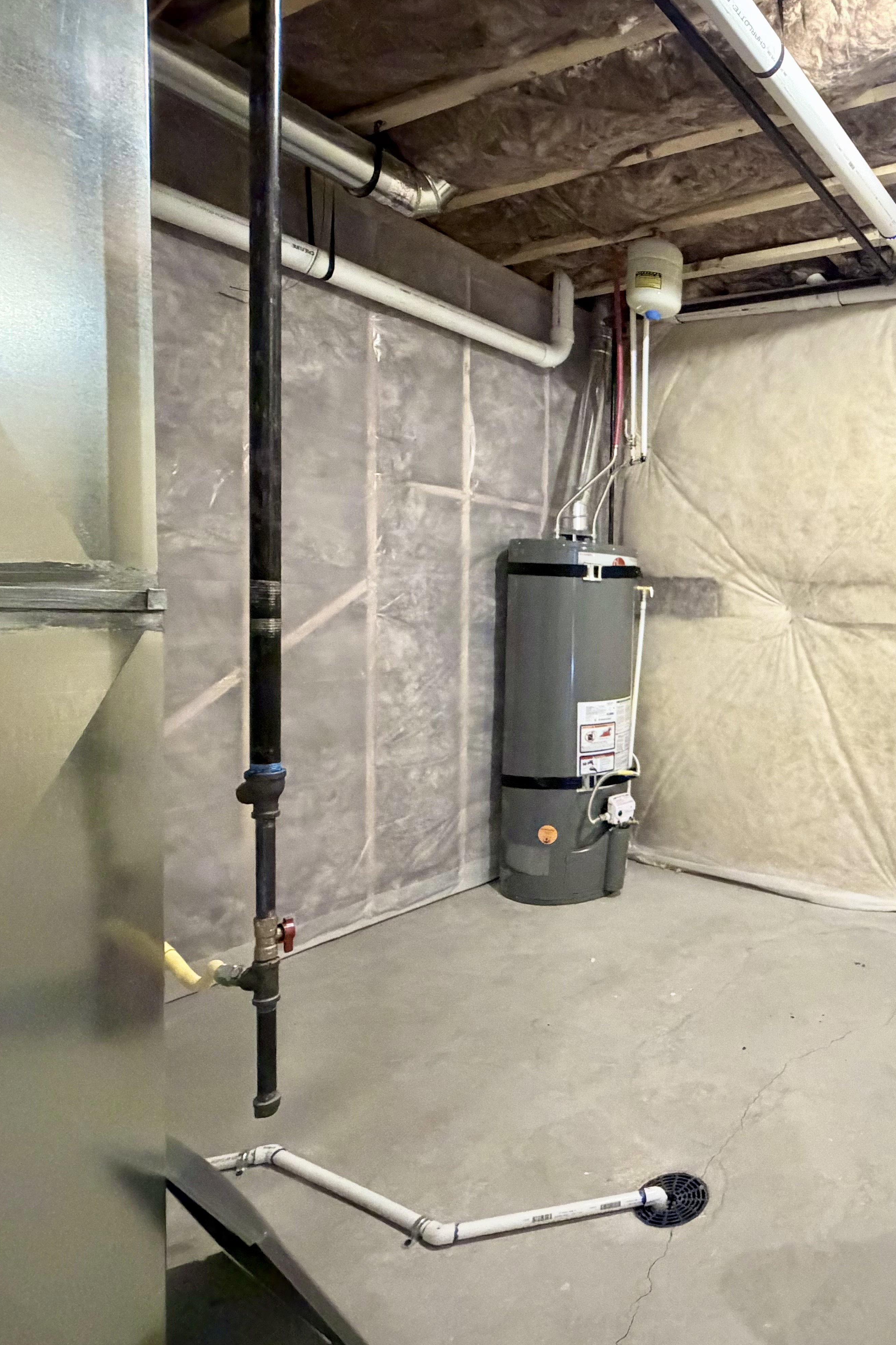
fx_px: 784
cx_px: 830
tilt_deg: -3.4
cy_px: 654
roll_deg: -1.9
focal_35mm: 21
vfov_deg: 81.2
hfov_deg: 51.4
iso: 1250
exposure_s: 1/60
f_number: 2.2
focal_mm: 2.22
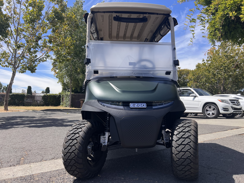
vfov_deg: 53.1
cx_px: 122
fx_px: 183
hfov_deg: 67.3
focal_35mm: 26
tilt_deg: +3.4
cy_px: 92
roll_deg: +0.4
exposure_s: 1/2632
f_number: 1.5
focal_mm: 5.7
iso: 50
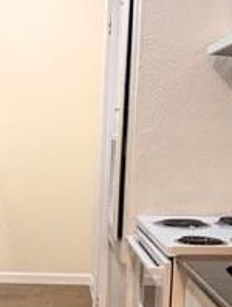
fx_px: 686
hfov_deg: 18.9
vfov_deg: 24.9
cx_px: 28
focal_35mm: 77
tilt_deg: -10.6
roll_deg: -1.1
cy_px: 247
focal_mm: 6.76
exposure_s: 1/60
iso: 200
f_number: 1.78
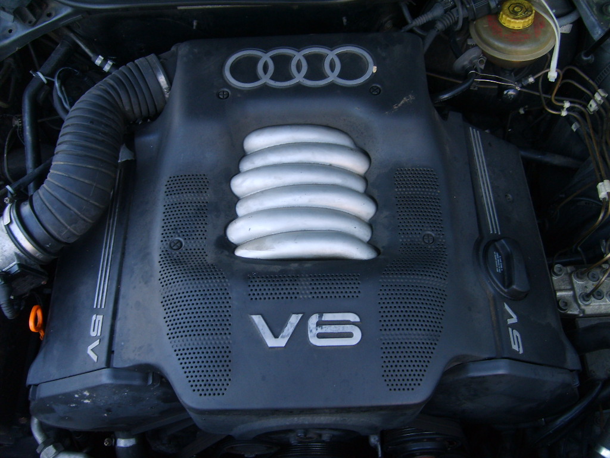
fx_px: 617
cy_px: 229
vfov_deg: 40.7
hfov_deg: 52.6
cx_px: 305
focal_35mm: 35
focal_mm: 5.8
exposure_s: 1/30
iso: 82
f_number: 2.8
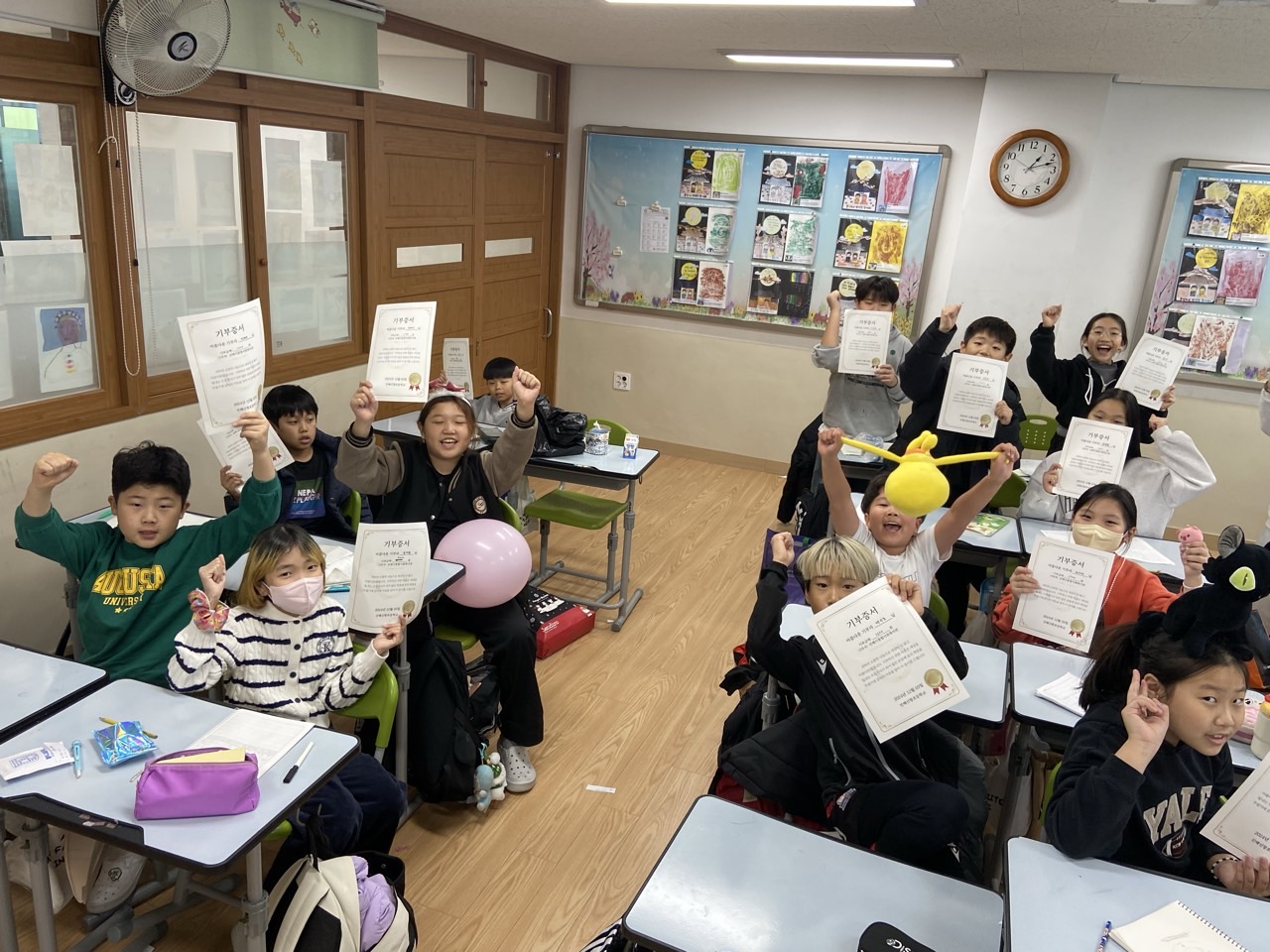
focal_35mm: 26
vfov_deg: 53.1
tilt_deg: -17.3
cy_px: 476
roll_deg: -4.4
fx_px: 954
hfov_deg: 67.3
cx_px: 635
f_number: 1.8
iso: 125
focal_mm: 4.25
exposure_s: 1/120
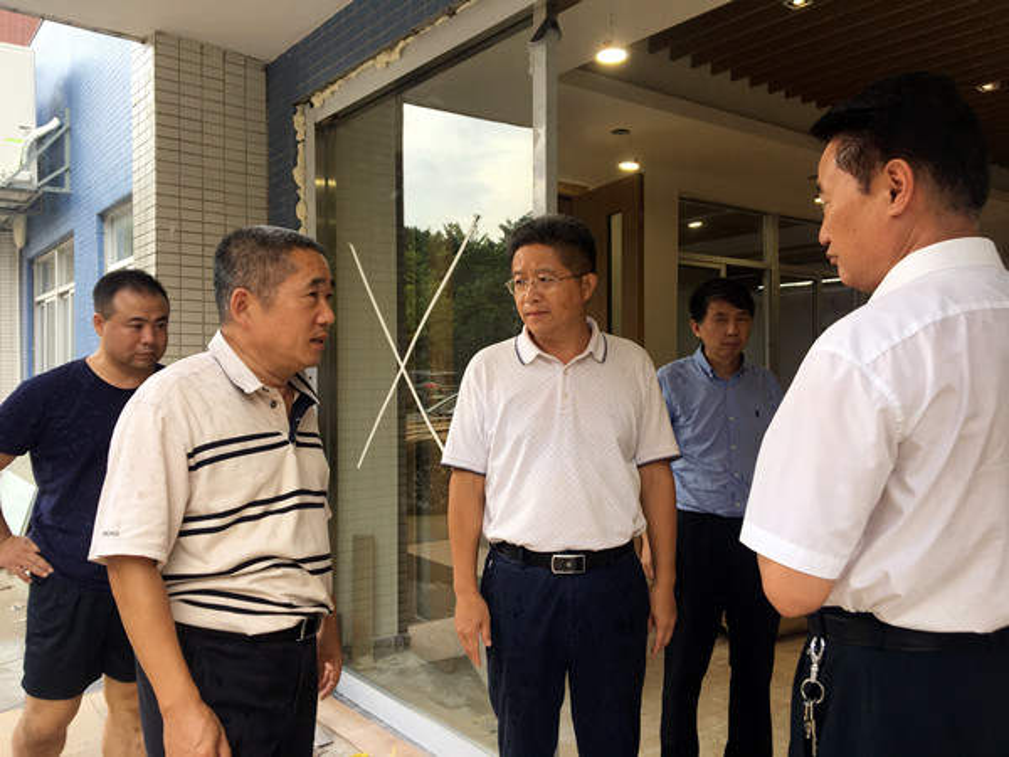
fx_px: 845
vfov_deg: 48.2
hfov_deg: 61.7
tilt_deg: -0.9
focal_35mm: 29
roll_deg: -0.1
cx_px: 504
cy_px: 378
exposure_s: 1/100
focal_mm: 4.15
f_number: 2.2
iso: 32
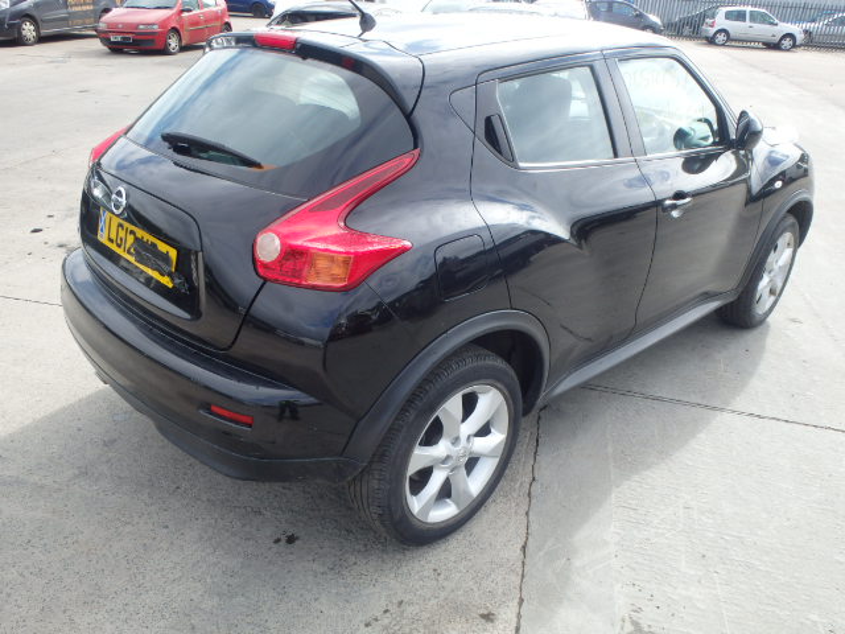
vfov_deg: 49.7
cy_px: 317
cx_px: 422
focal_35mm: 28
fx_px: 683
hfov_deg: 63.4
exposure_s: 1/320
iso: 125
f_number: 3.9
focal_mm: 5
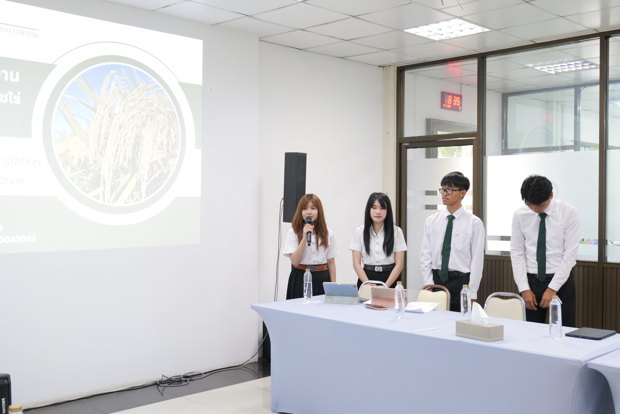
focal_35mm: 40
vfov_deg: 33.4
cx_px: 310
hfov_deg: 48.5
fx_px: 689
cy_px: 207
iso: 2500
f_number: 4.8
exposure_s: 1/60
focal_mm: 40
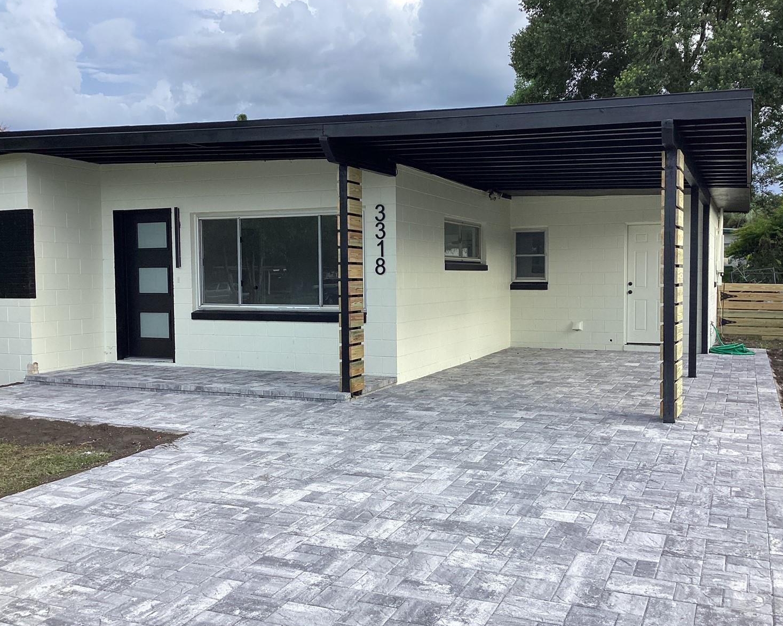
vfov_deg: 44.6
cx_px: 414
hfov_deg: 54.2
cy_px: 312
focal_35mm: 33
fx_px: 765
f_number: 2.4
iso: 25
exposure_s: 1/631
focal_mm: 3.3
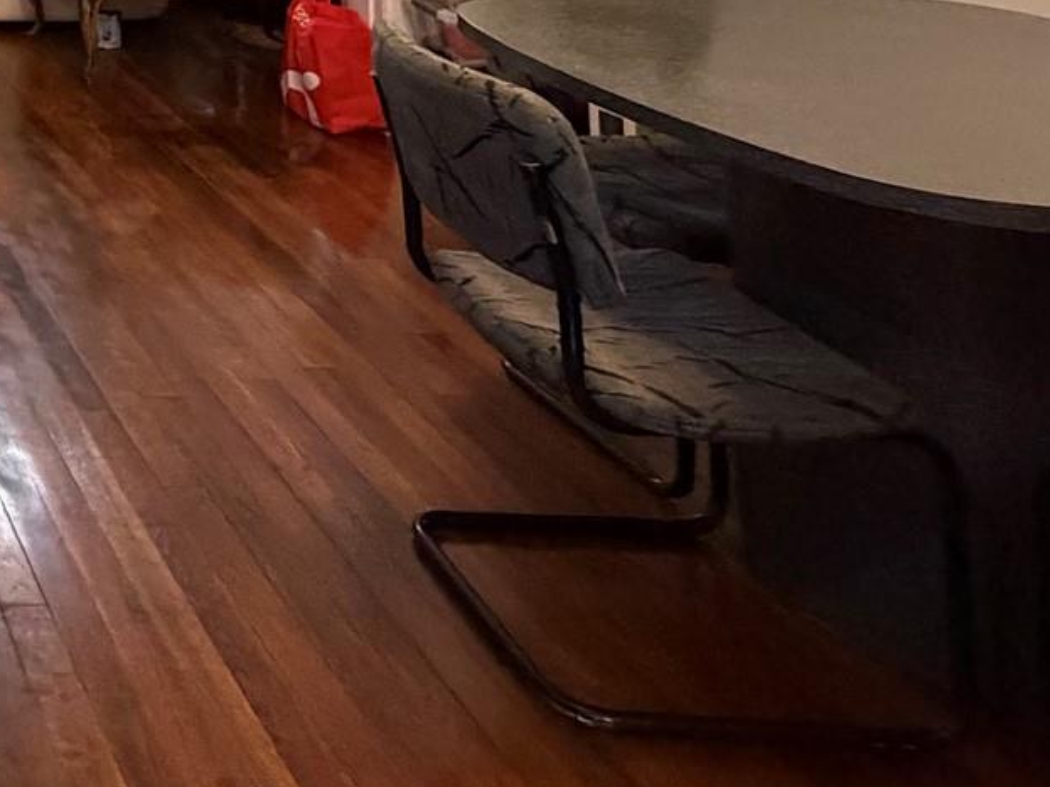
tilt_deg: +2.0
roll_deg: +0.1
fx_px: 1395
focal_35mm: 46
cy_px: -379
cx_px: -371
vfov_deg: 24.7
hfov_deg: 30.6
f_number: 2.2
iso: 500
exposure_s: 1/60
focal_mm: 2.22
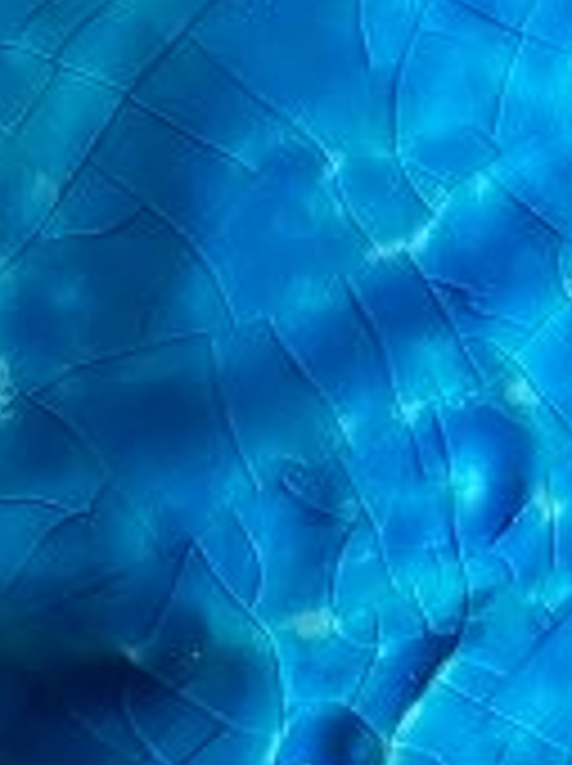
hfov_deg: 8.0
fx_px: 4064
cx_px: 216
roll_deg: -0.2
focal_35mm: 184
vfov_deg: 10.7
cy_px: 58
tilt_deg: -3.8
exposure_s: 1/50
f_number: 1.8
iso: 400
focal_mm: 4.25
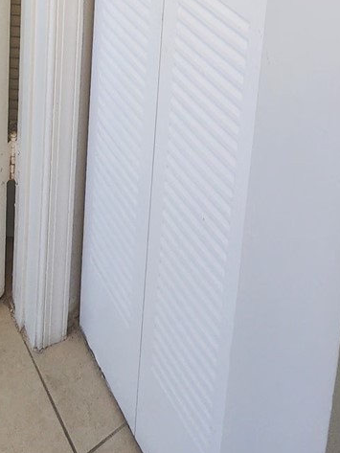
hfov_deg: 32.9
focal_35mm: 44
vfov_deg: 27.3
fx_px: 576
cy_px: -248
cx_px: 183
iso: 160
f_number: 2.2
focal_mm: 2.2
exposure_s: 1/60
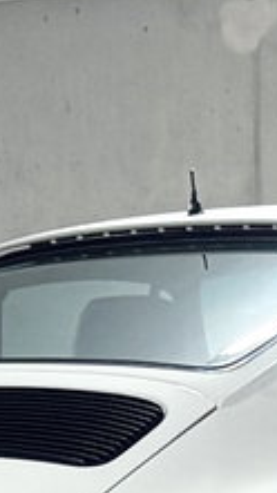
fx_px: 1191
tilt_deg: -0.6
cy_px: 386
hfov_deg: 13.2
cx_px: 201
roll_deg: -1.9
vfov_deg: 23.1
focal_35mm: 91
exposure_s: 1/100
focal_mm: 6.76
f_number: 1.78
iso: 200
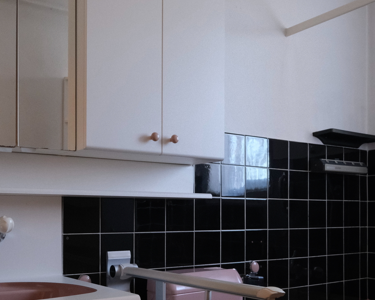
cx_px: 163
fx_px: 433
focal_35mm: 39
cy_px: 207
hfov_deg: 46.7
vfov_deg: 37.7
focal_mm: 10
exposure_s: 1/15
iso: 1600
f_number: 4
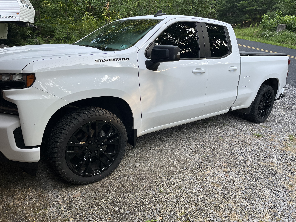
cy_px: 111
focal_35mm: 26
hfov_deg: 67.3
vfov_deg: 53.1
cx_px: 148
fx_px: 222
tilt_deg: -17.3
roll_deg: +0.2
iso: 40
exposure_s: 1/225
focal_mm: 5.1
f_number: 1.6
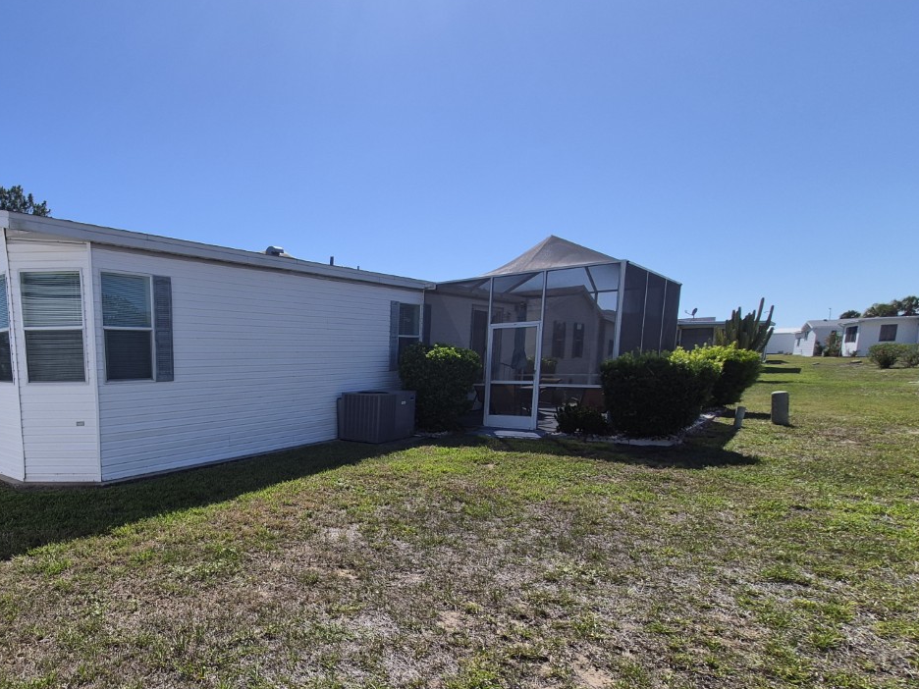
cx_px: 252
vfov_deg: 64.8
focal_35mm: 20
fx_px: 531
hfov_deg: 76.9
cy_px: 438
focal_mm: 1.74
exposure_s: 1/2592
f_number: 2.2
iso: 40
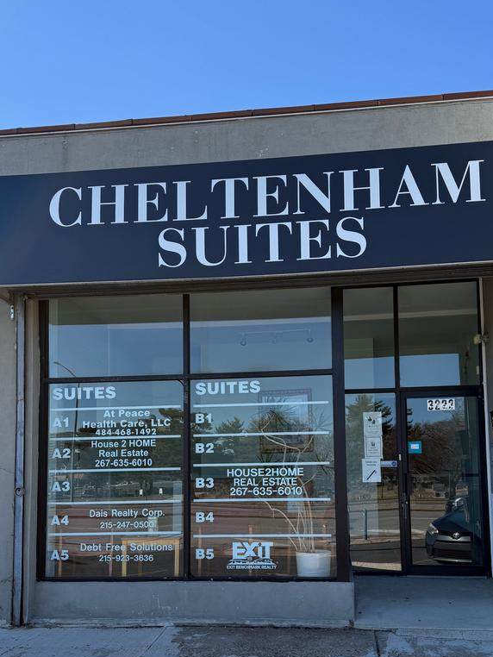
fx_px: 645
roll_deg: -0.3
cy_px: 417
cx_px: 266
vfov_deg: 53.3
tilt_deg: +3.2
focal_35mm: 34
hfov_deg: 41.8
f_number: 1.78
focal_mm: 6.76
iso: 80
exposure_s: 1/1949
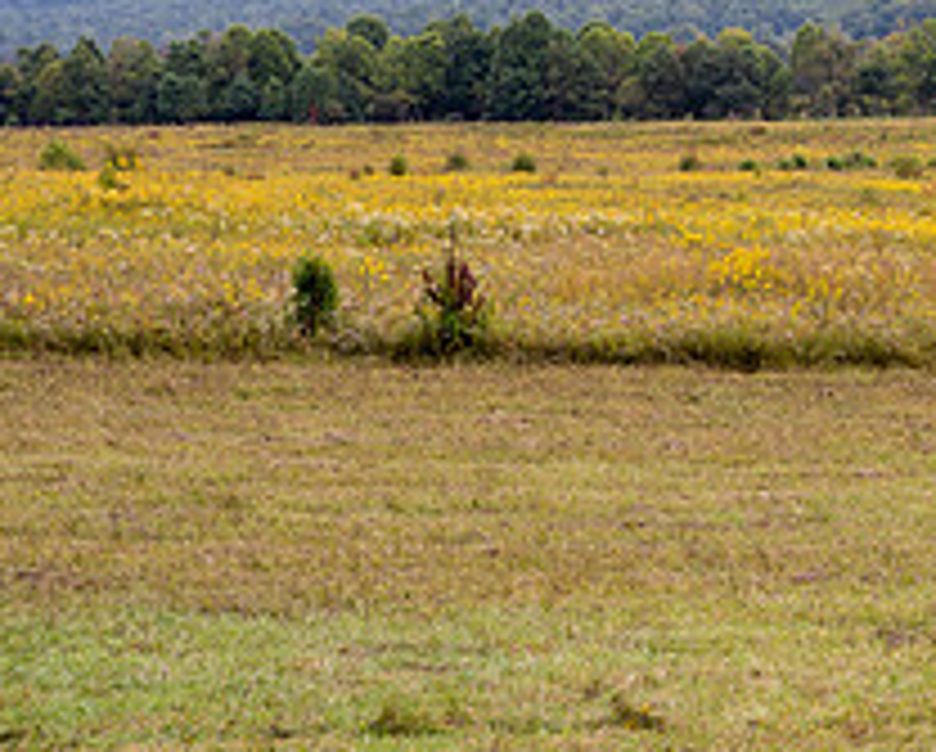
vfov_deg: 8.4
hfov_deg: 10.4
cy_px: 29
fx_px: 5077
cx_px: 1120
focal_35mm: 183
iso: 100
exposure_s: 1/15
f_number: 11
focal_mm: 70
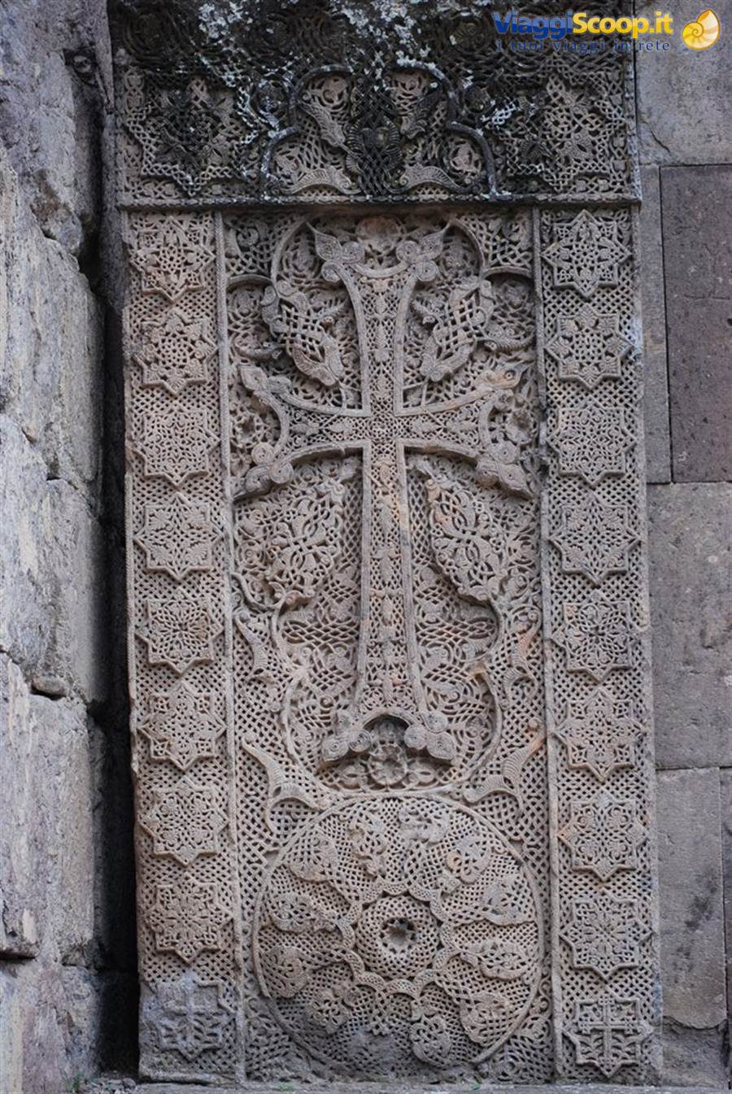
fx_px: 2510
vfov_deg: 24.6
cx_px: 366
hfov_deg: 16.6
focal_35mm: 82
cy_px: 547
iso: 200
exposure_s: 1/125
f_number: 4
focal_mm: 55
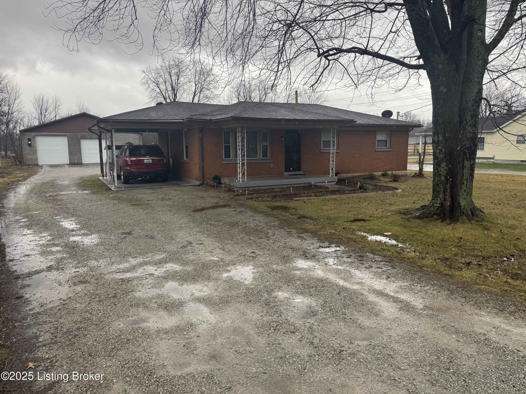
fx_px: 365
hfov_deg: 71.6
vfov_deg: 56.8
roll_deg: +0.3
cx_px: 263
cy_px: 197
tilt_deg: -8.7
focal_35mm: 24
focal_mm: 6.76
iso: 64
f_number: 1.78
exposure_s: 1/149
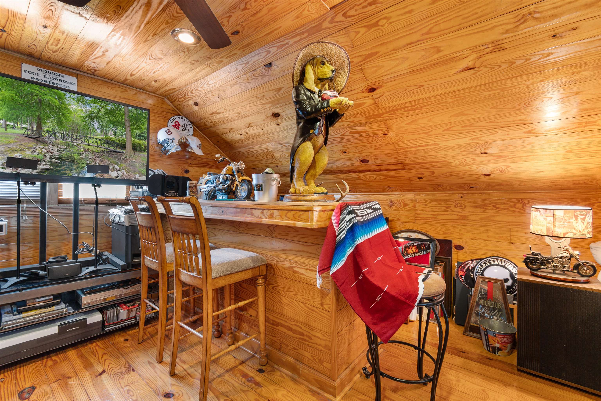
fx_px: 250
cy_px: 200
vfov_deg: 77.3
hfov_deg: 100.4
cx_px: 300
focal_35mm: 15
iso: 100
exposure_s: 2
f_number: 4.5
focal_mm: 10
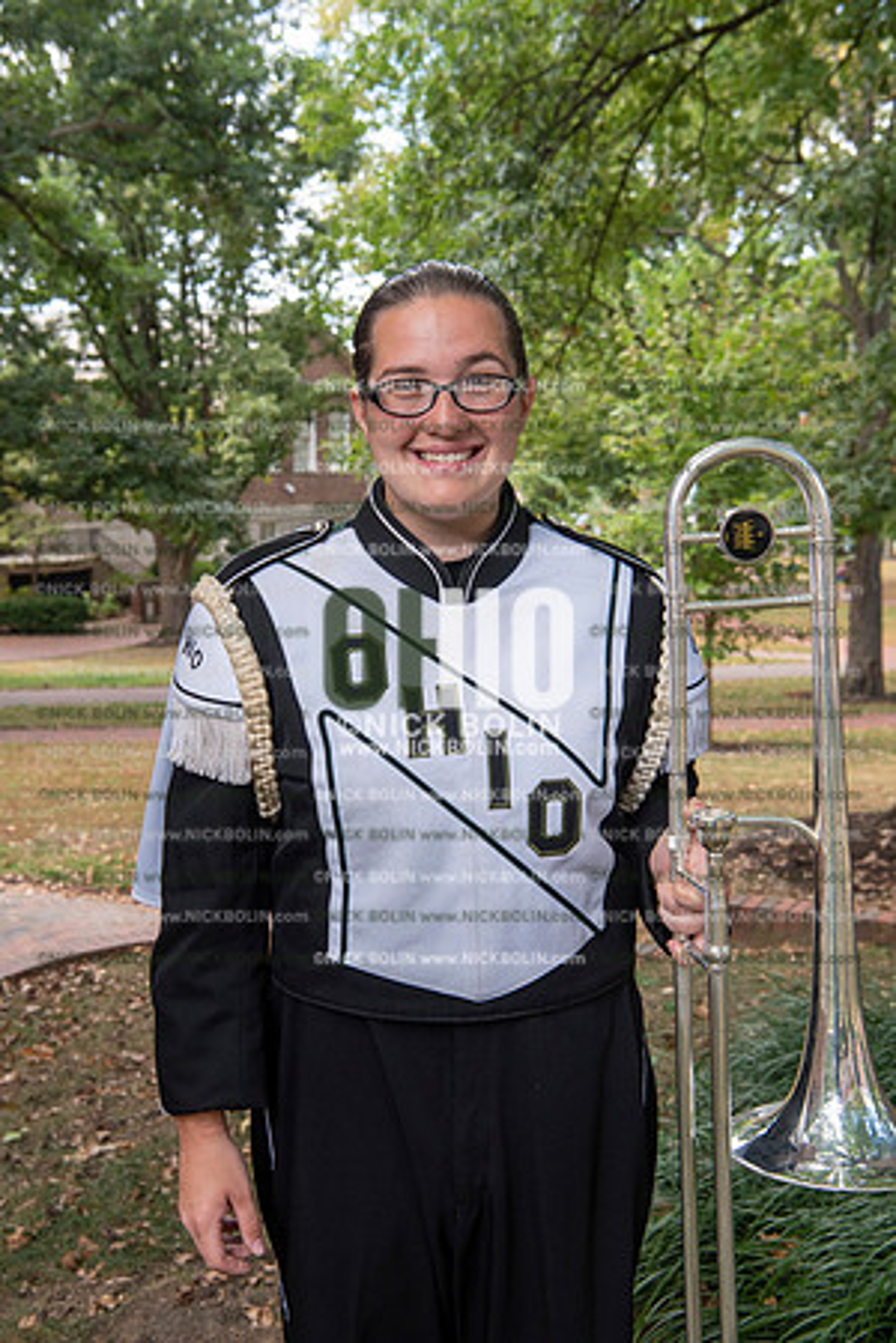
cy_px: 672
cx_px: 448
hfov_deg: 28.1
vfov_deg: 41.1
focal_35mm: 48
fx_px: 1792
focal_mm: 48
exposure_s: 1/100
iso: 500
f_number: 8
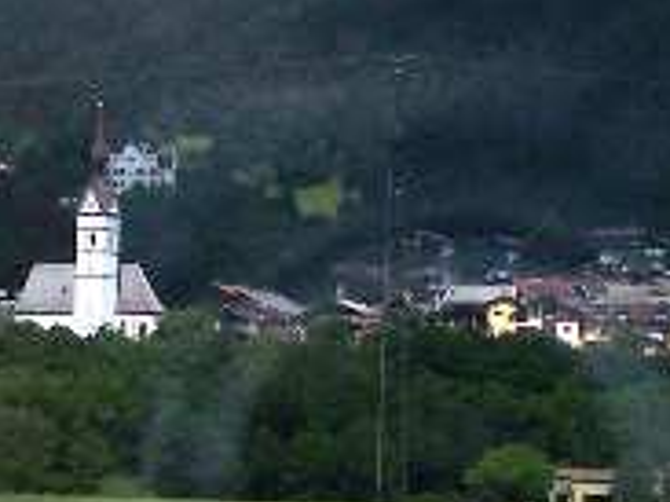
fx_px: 3211
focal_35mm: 166
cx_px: 161
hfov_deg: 11.9
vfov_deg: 8.9
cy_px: 213
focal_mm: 8
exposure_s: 1/700
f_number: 4.8
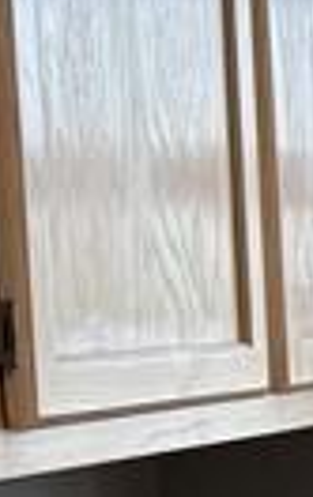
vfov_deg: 10.4
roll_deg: +0.2
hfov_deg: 5.5
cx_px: 1437
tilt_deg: -7.4
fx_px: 2677
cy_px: 640
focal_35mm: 197
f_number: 1.78
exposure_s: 1/146
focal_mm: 6.76
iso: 200
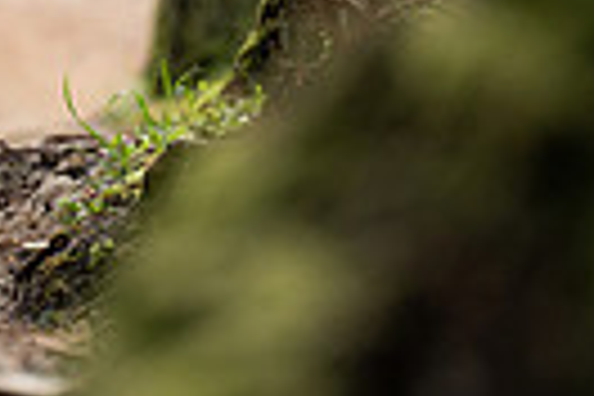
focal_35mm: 549
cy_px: -374
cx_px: -18
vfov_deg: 2.5
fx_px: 9058
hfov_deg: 3.8
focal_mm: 125
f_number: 3.2
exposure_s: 1/1250
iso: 1250
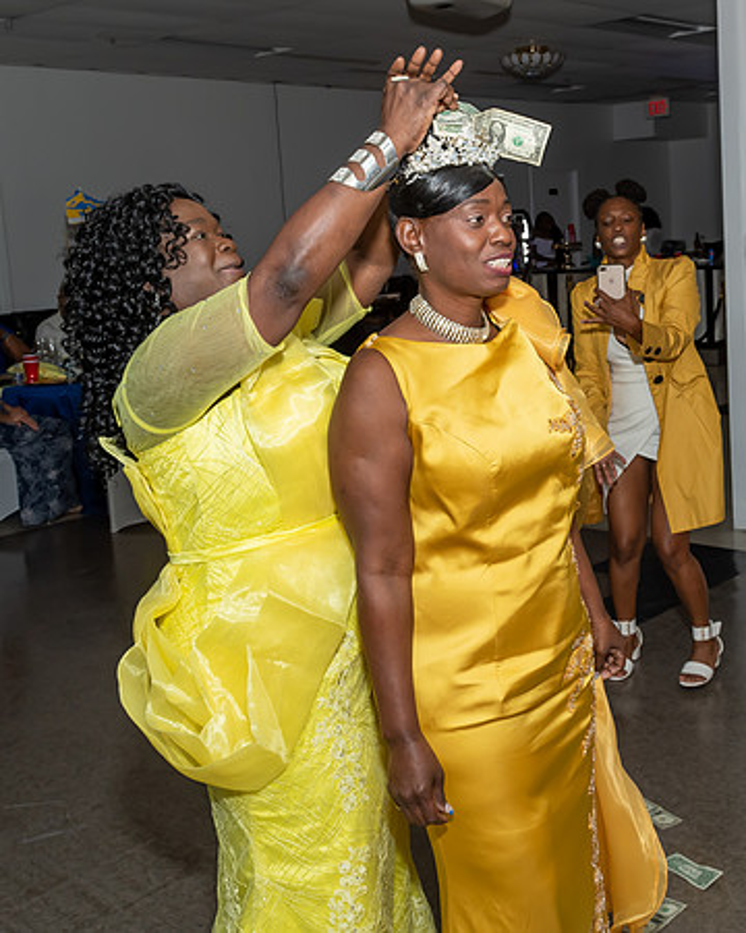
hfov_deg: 35.3
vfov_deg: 43.5
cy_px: 385
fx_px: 1164
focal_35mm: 42
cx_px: 470
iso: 500
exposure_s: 1/250
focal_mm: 17
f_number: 6.3
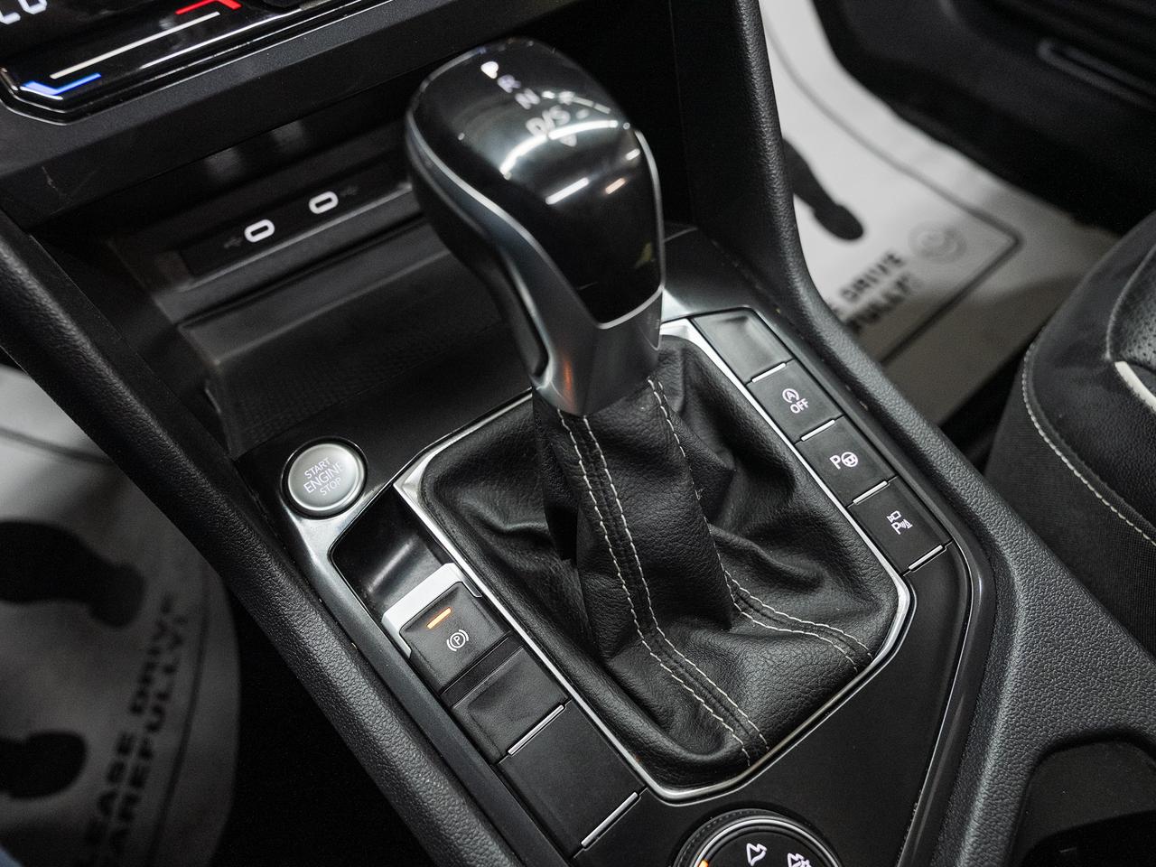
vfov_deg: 53.1
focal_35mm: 26
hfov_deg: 67.4
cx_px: 578
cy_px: 434
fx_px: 867
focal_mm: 24
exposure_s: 1/40
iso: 1250
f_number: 5
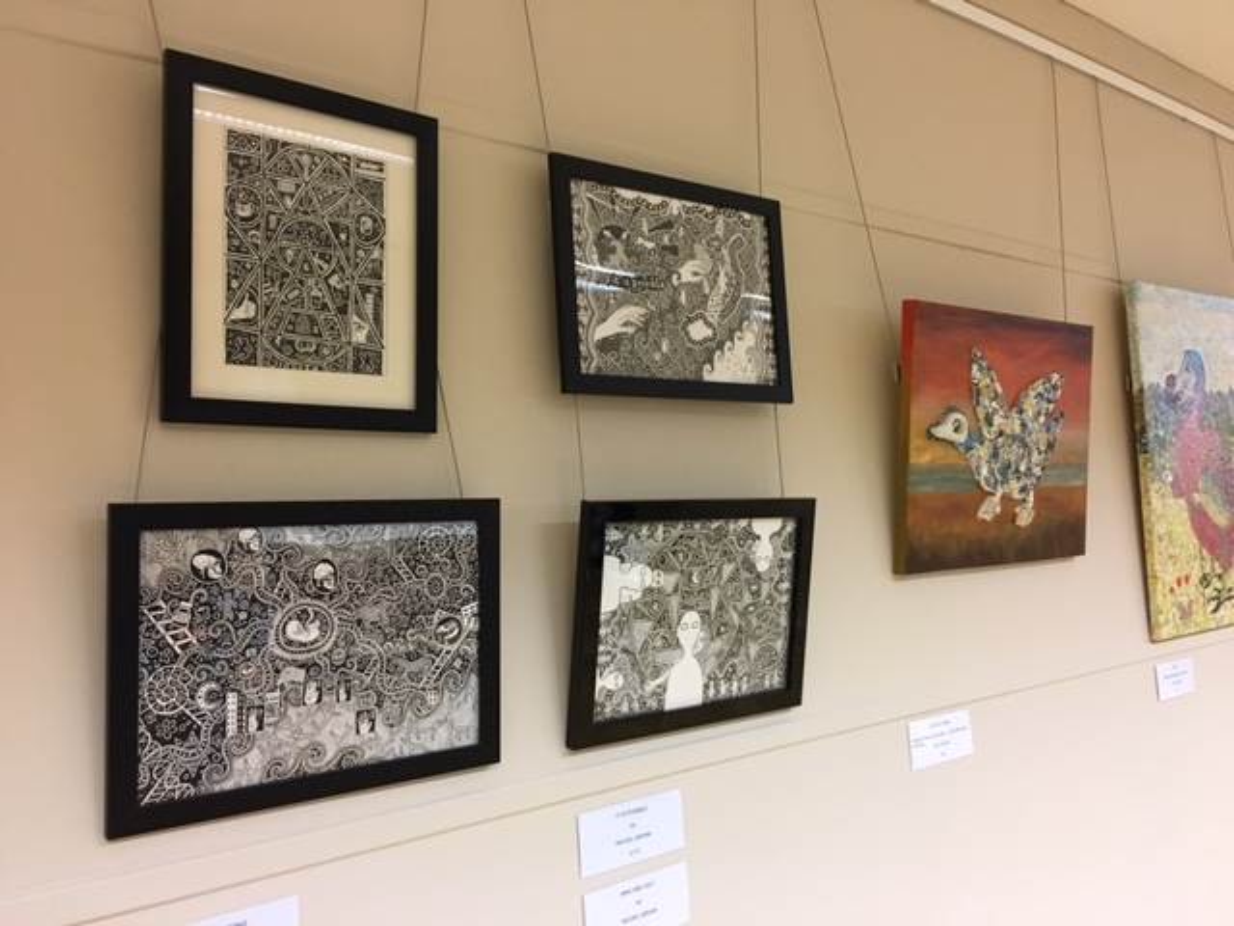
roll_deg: +4.0
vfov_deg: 48.2
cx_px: 617
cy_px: 463
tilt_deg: +5.4
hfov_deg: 61.7
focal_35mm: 29
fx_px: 1034
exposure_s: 1/20
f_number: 2.2
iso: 200
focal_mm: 4.15
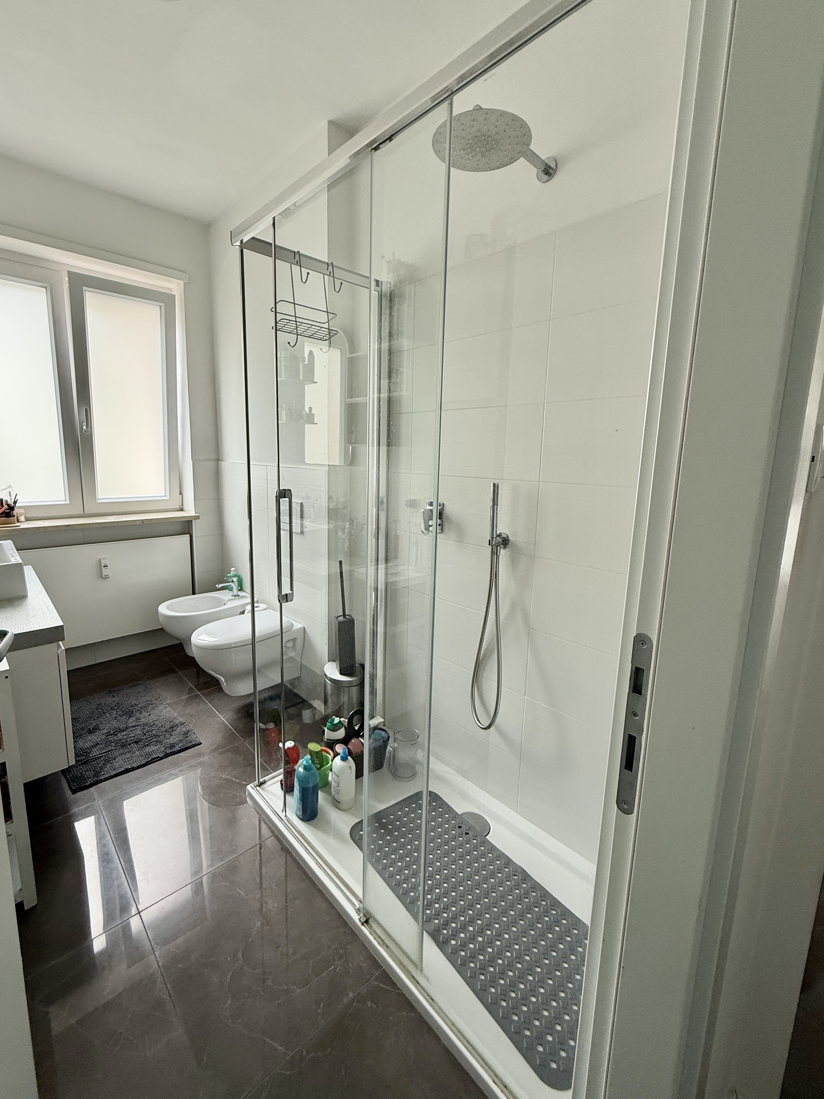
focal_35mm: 15
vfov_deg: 98.1
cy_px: 532
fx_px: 476
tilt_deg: -9.5
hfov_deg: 81.7
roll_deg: -1.8
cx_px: 398
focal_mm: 2.22
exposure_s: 1/99
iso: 160
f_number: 2.2
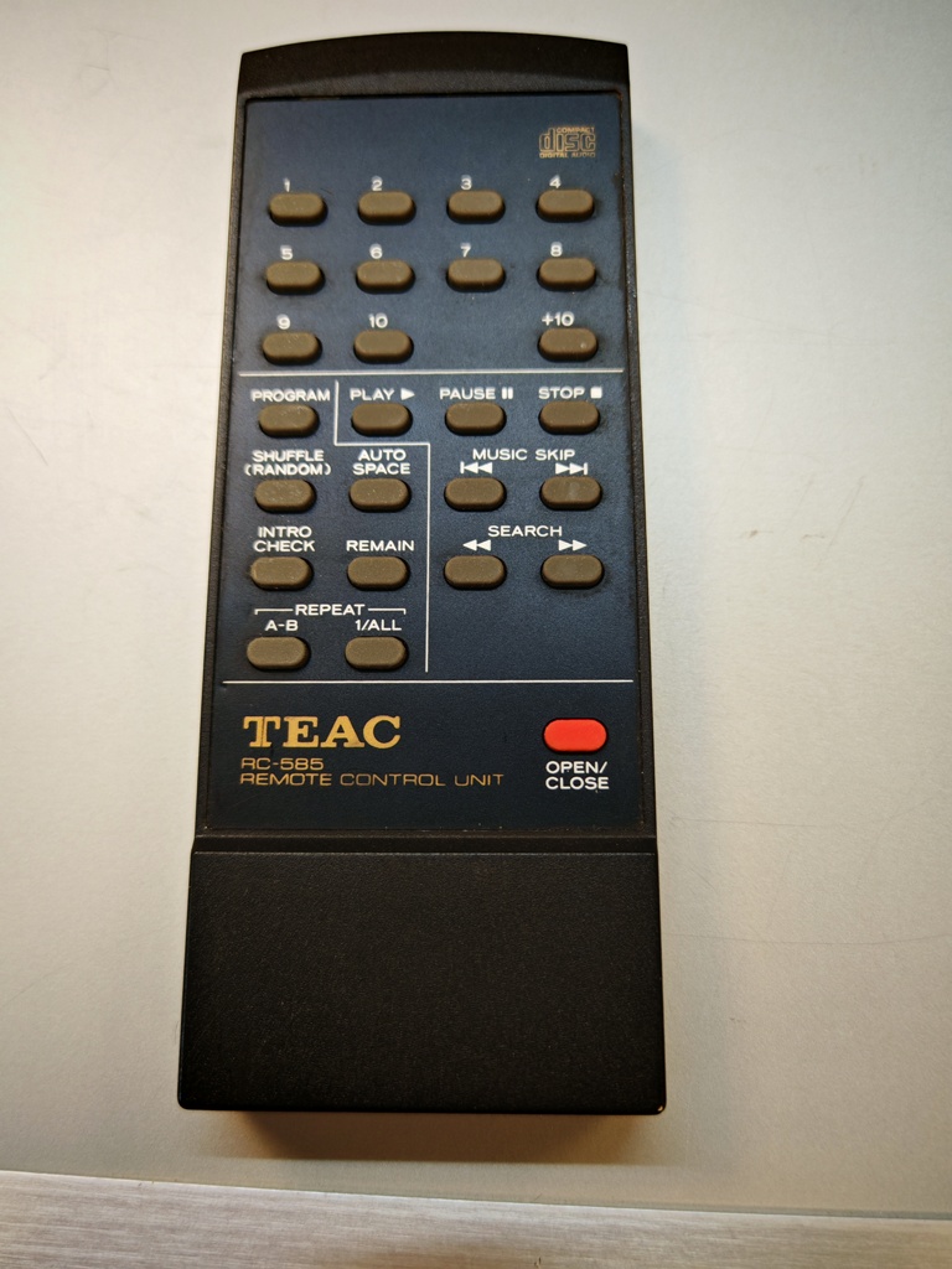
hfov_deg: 51.4
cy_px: 634
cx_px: 476
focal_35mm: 27
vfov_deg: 65.3
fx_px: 990
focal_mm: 6.67
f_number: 1.9
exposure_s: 1/50
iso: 400
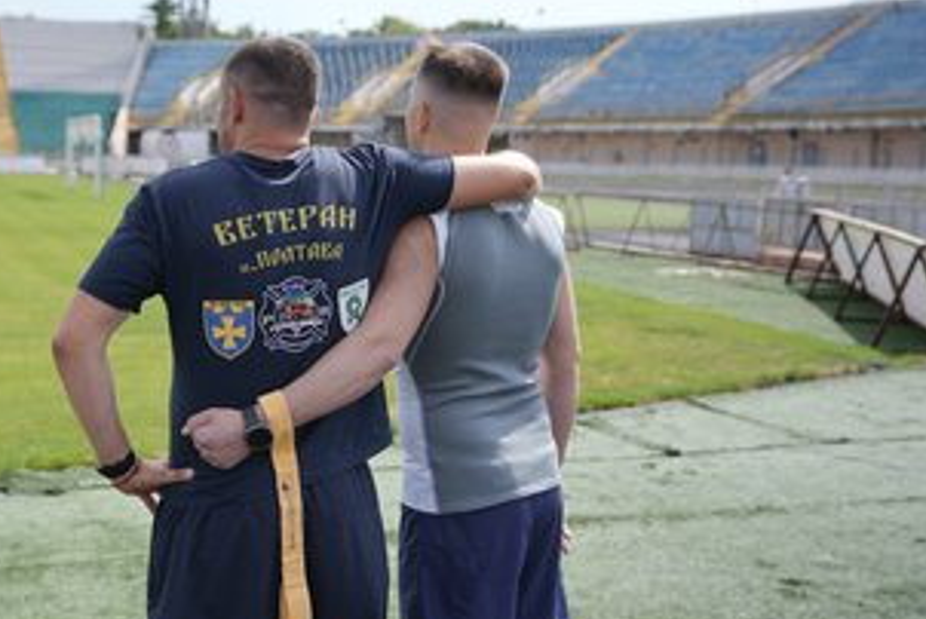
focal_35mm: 49
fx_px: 1262
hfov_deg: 39.9
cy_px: 241
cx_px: 319
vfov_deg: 27.5
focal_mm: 37
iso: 250
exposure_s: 1/3200
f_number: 2.8
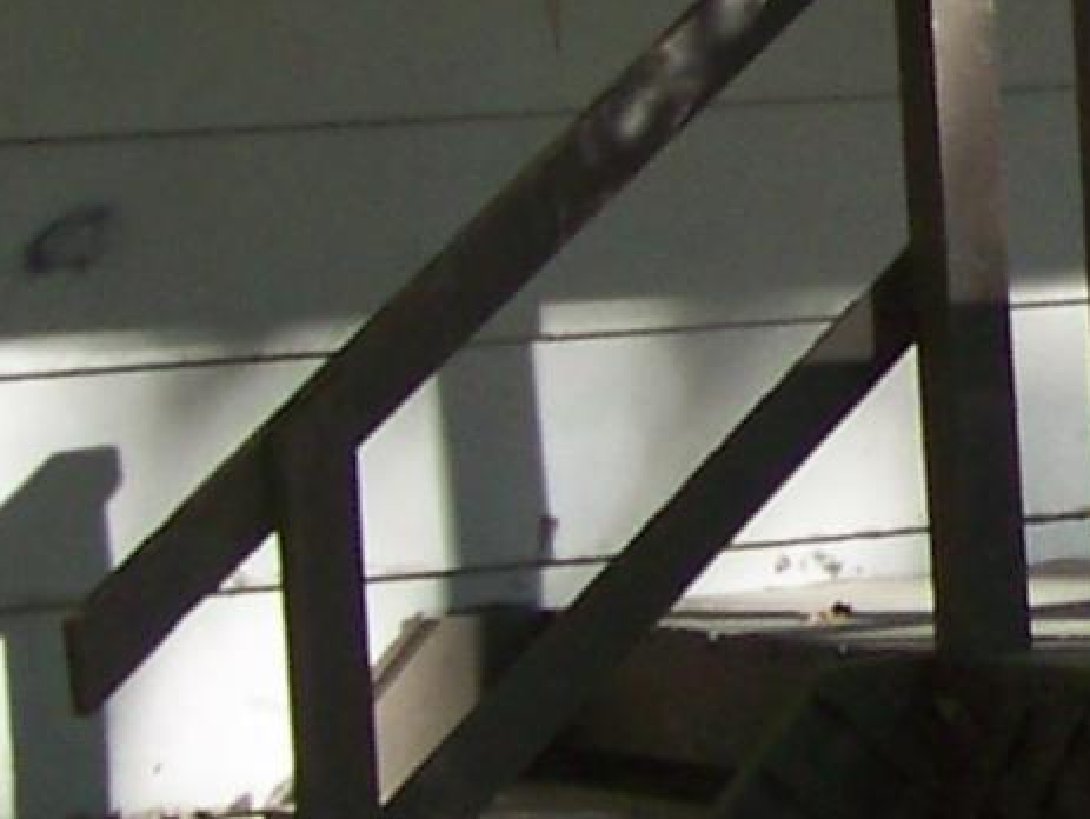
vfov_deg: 6.0
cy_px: 153
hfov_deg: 7.8
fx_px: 7752
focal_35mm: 246
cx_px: 1827
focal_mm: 6.3
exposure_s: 1/100
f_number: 2.8
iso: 64
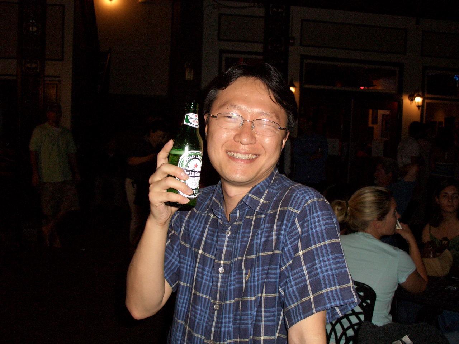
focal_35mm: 36
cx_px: 230
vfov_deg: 39.7
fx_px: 477
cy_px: 172
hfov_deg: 51.4
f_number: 2.9
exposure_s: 1/60
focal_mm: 7.8
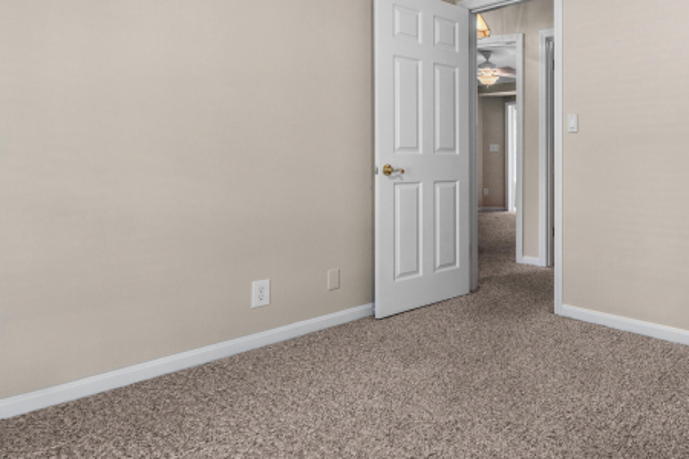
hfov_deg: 66.8
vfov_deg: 50.4
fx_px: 478
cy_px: 155
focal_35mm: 25
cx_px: 521
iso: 400
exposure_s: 1/10
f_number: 7.1
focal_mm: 10
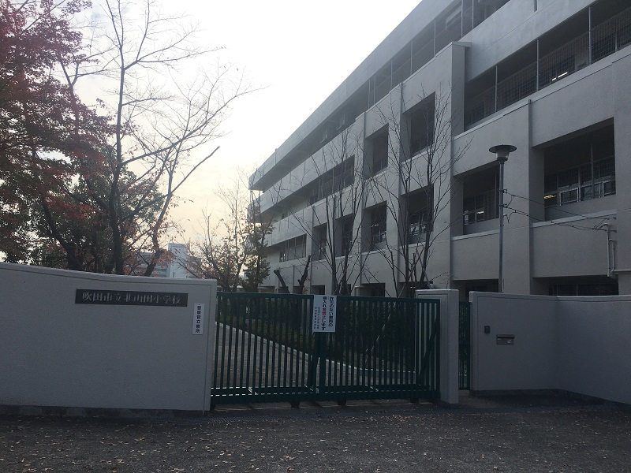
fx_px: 529
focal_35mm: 29
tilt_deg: +6.3
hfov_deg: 61.7
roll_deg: -2.2
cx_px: 316
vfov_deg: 48.2
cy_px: 236
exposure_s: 1/1374
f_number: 2.2
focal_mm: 4.15
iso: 25
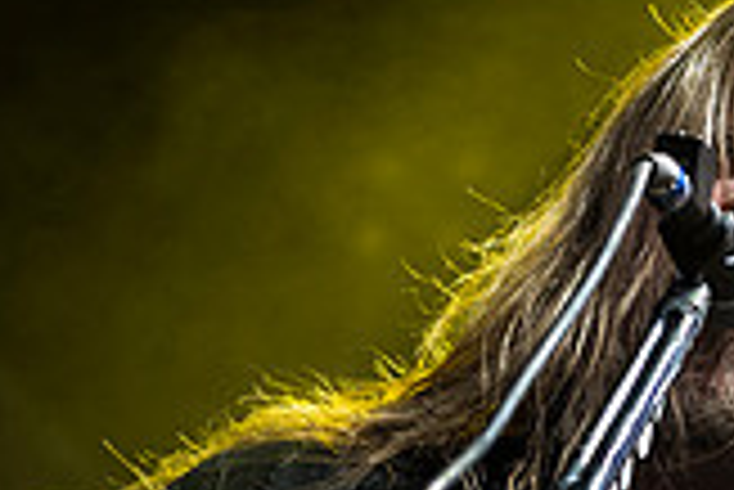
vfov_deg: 4.6
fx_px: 6061
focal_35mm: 297
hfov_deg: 6.9
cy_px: 575
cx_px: 568
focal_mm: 70
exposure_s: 1/320
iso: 1250
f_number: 4
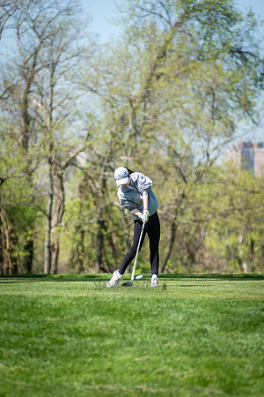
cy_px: 198
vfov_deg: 10.3
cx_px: 132
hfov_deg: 6.9
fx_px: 2200
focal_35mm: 200
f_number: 3.5
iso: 100
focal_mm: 200
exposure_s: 1/800
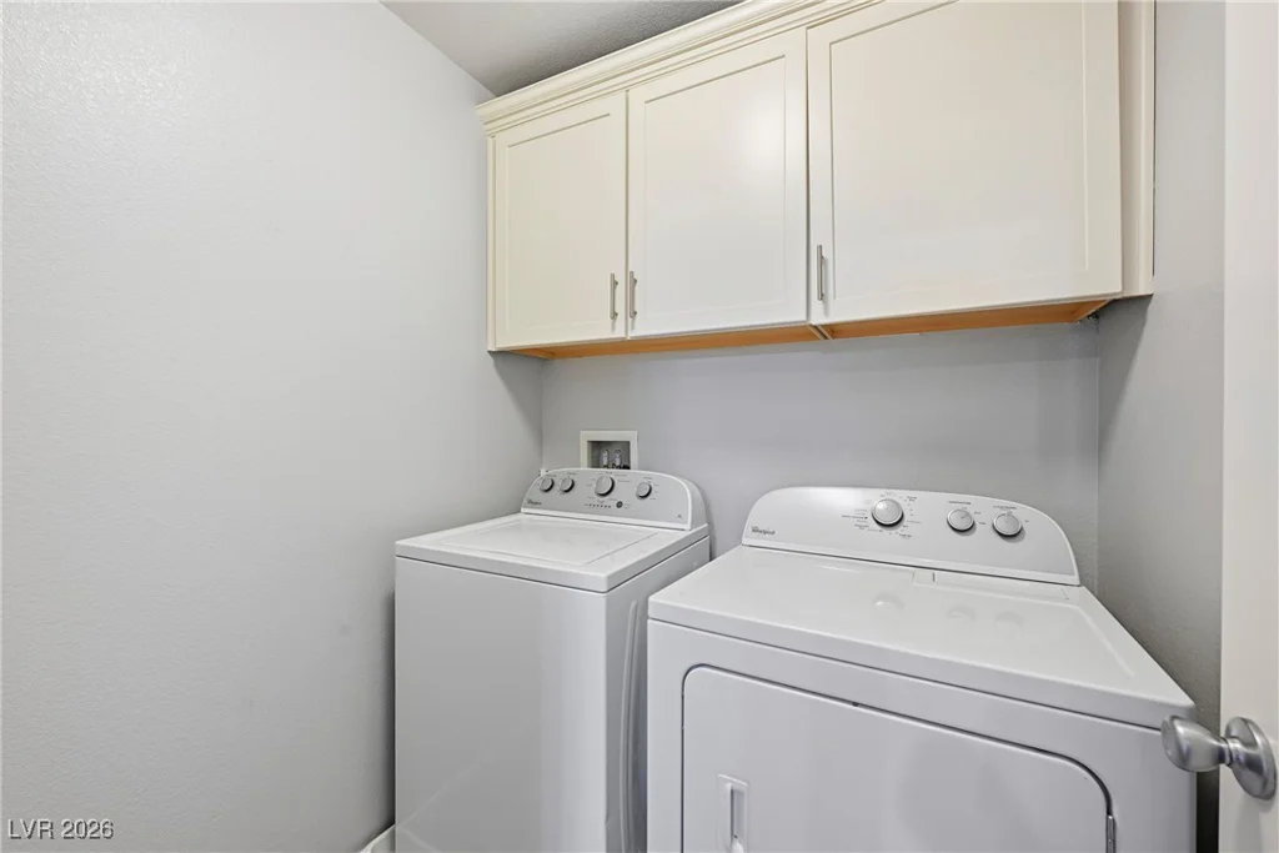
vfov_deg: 81.2
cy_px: 426
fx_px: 497
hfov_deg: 104.2
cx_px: 640
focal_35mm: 14
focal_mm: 14
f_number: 9
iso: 800
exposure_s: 1/100
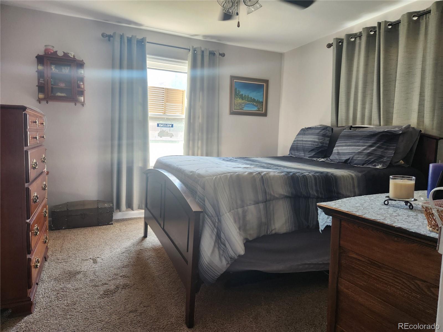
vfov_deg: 58.9
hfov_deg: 73.9
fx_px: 294
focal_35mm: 23
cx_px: 222
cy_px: 166
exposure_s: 1/120
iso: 200
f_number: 1.8
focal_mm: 5.4
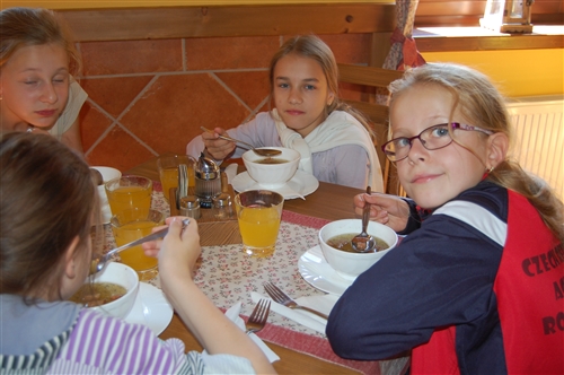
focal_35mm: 39
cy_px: 188
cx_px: 282
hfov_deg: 49.6
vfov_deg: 34.1
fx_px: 610
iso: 400
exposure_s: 1/60
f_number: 4.2
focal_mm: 26
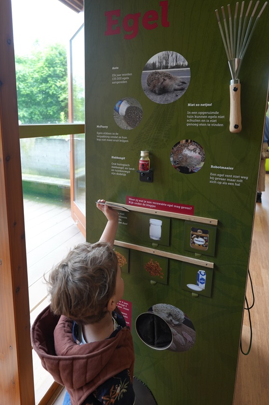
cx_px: 121
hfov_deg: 55.0
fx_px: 258
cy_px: 164
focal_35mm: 23
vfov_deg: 75.4
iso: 640
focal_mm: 19
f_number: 4
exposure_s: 1/160
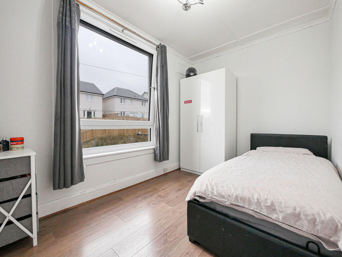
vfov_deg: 85.7
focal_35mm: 14
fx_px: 138
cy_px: 128
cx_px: 171
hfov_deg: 102.1
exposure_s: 1/125
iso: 2000
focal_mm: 7
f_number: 4
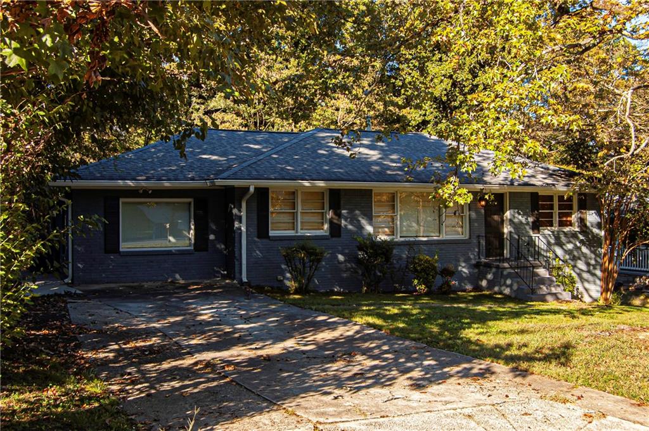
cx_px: 324
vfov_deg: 34.1
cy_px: 216
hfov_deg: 49.6
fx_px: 702
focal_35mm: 39
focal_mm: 26
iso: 200
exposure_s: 1/180
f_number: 8
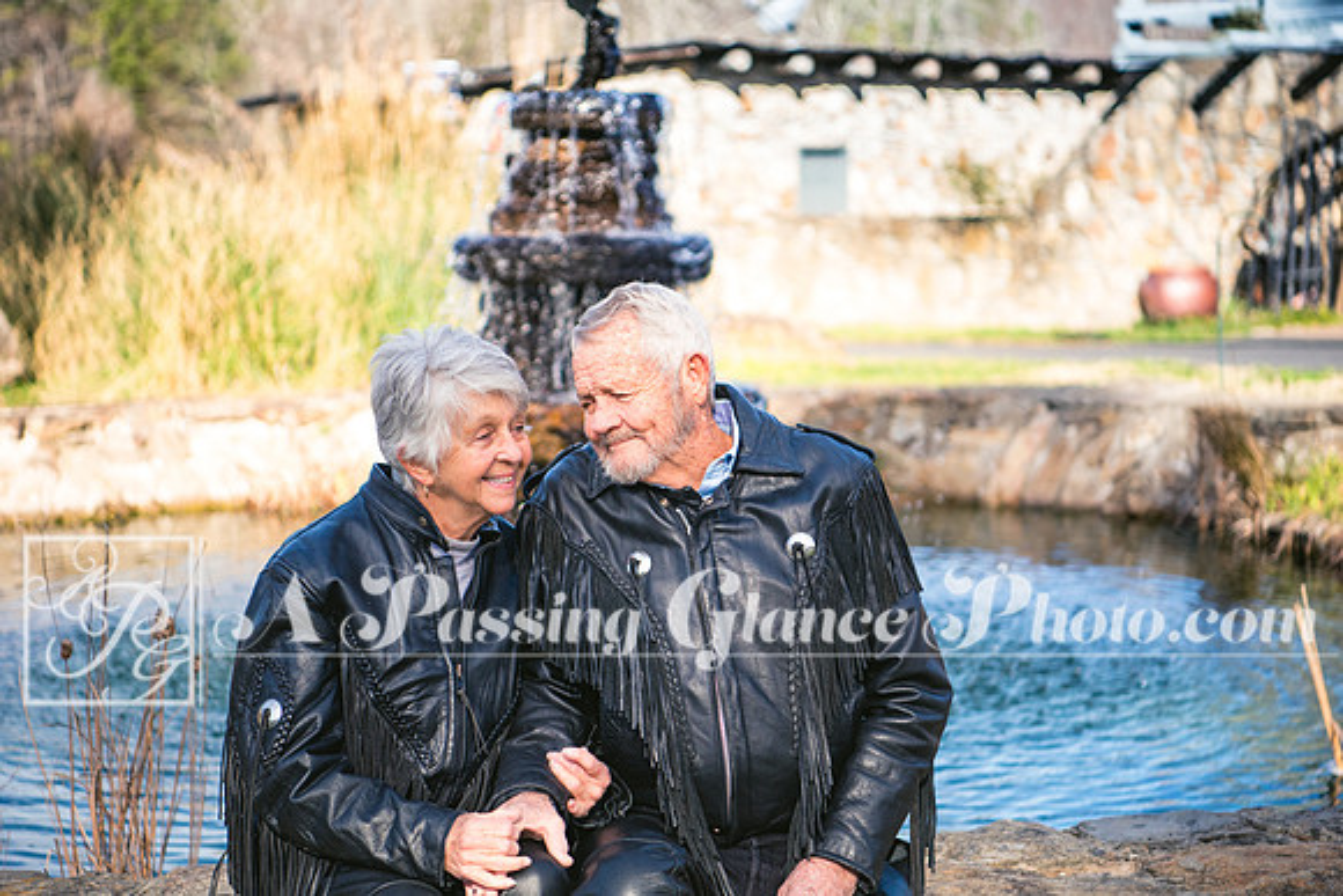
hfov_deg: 28.8
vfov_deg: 19.5
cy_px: 448
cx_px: 672
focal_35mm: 70
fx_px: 2612
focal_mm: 70
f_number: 3.2
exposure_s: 1/2500
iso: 800
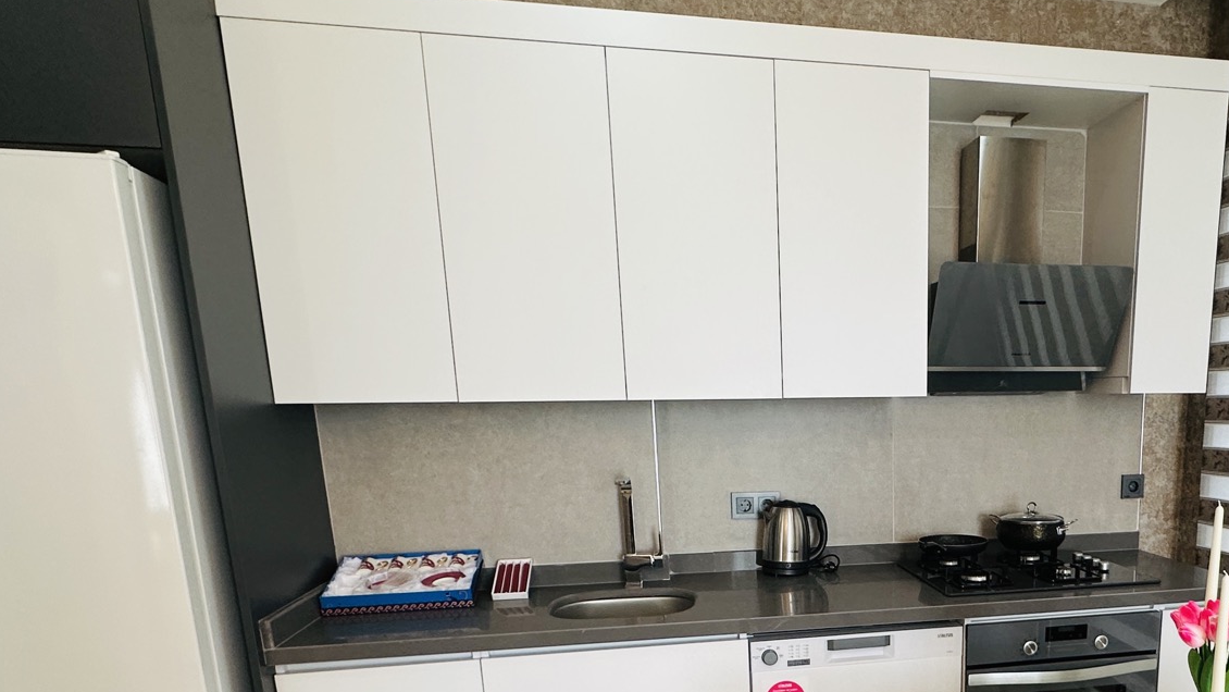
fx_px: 880
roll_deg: +0.9
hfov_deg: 67.3
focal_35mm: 27
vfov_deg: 40.4
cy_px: 593
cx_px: 848
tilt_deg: -11.9
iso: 160
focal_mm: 2.22
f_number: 2.2
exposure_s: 1/100
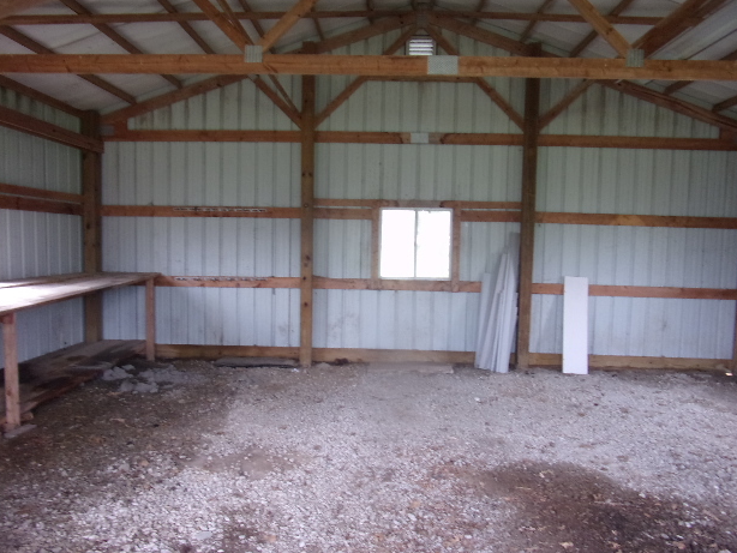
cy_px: 271
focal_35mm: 25
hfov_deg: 69.4
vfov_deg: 54.9
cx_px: 368
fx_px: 532
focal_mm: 4.3
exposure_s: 1/34
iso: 116
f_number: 3.3
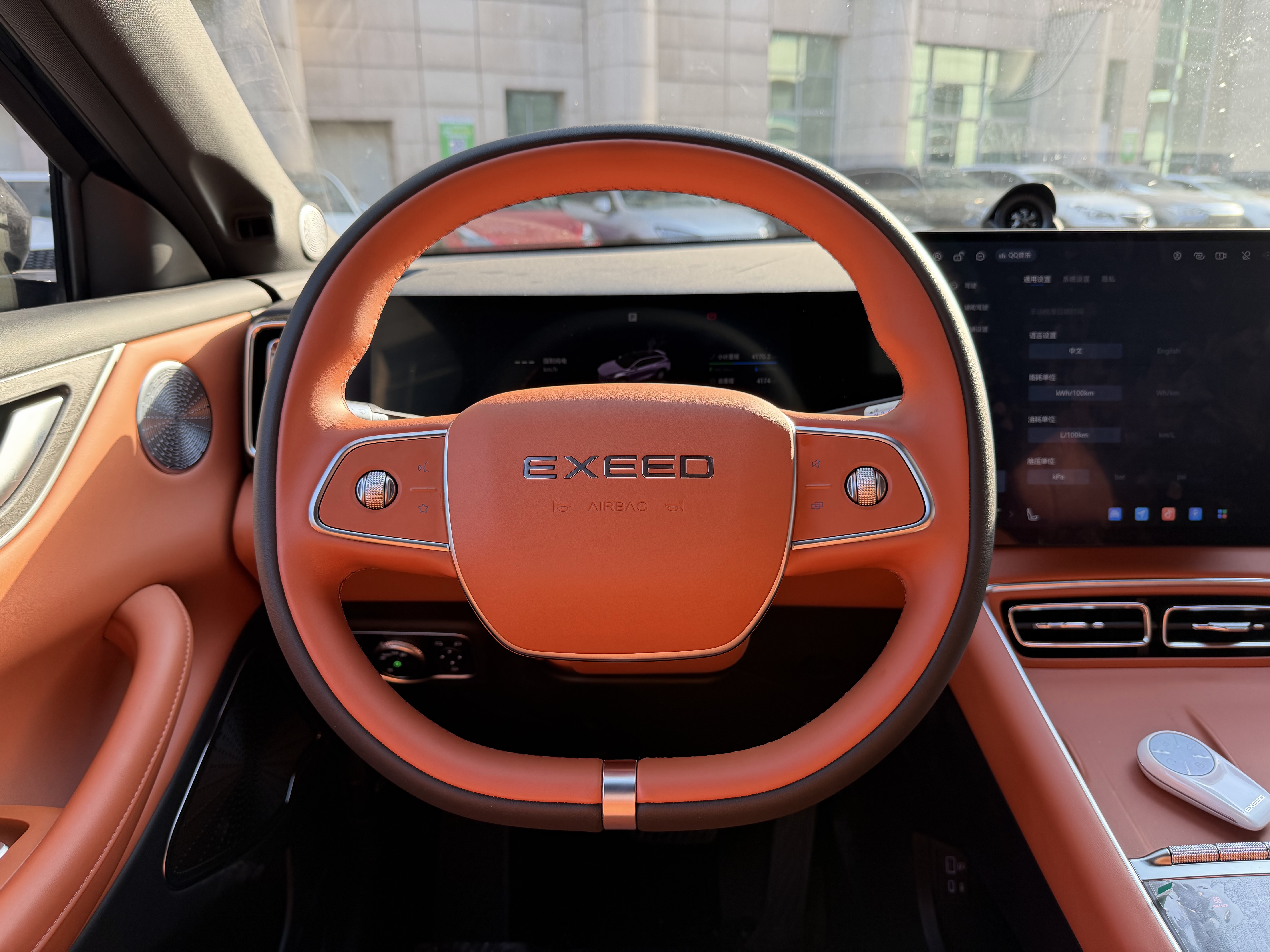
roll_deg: +1.3
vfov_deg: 56.8
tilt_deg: -17.5
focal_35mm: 24
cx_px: 635
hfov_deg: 71.6
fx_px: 881
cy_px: 476
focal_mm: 6.76
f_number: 1.78
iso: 100
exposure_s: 1/184
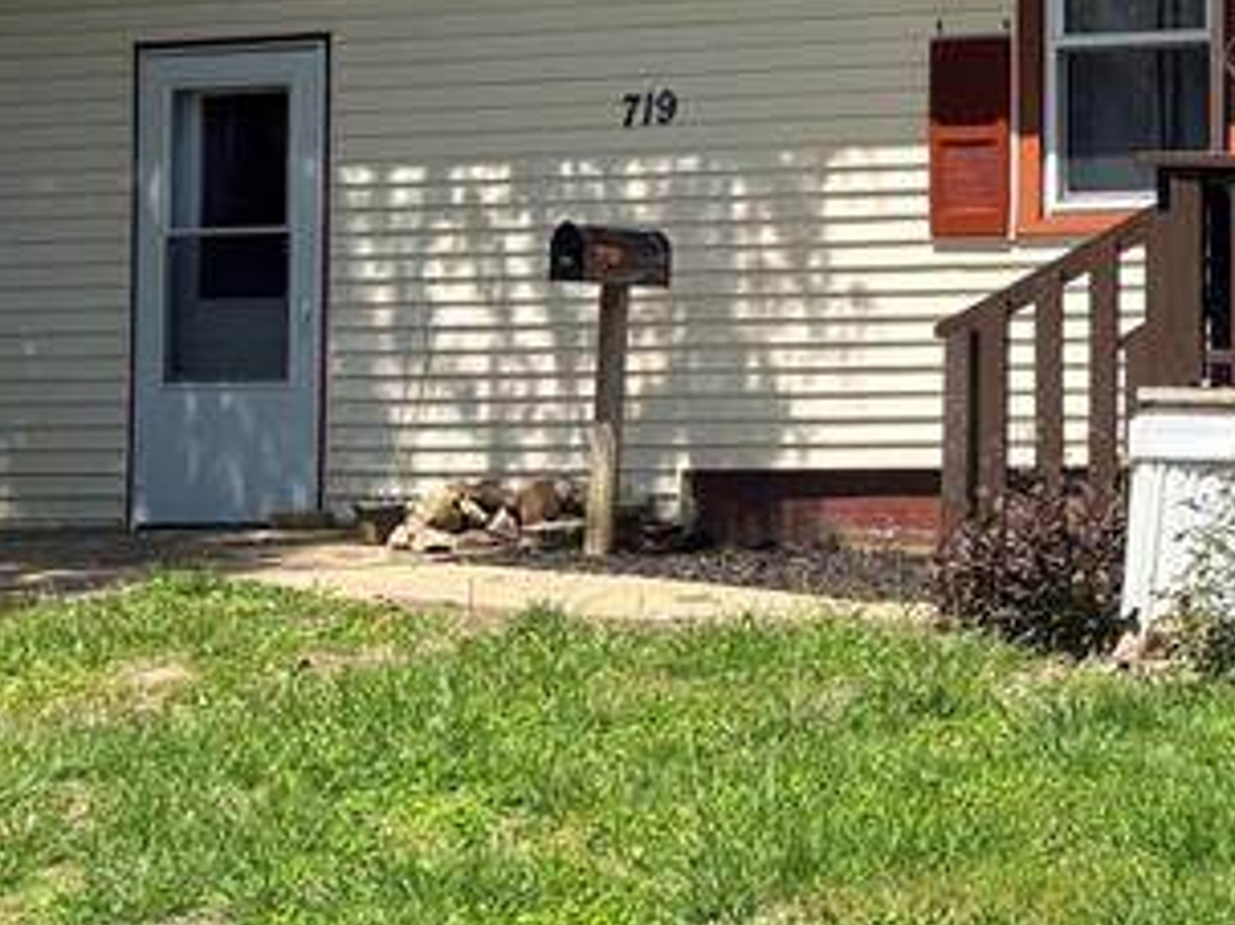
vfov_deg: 16.8
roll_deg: -0.1
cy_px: 355
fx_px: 3138
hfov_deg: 20.0
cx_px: 1716
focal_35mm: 88
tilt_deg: +2.0
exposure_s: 1/2865
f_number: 1.6
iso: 50
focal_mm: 5.96
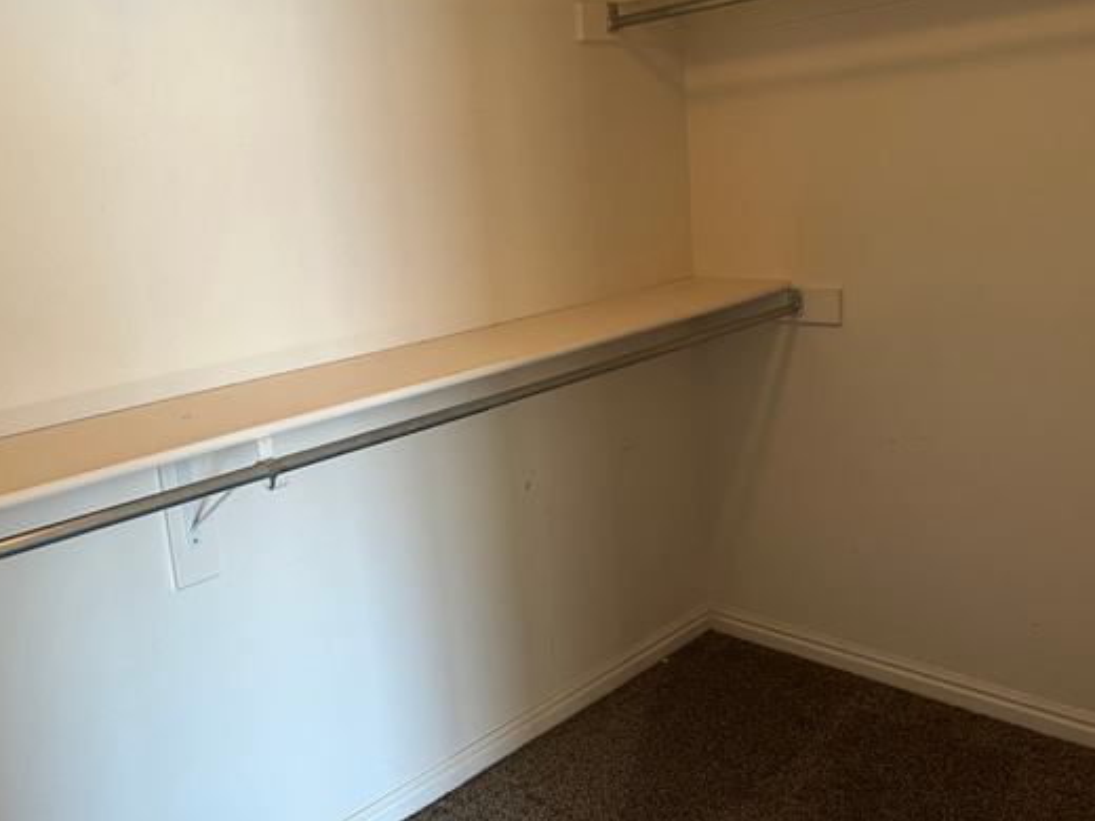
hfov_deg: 56.5
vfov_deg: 44.1
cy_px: 385
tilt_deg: -12.5
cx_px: 455
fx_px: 1012
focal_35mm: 32
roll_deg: +6.1
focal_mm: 5.7
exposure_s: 1/60
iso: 125
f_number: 1.5
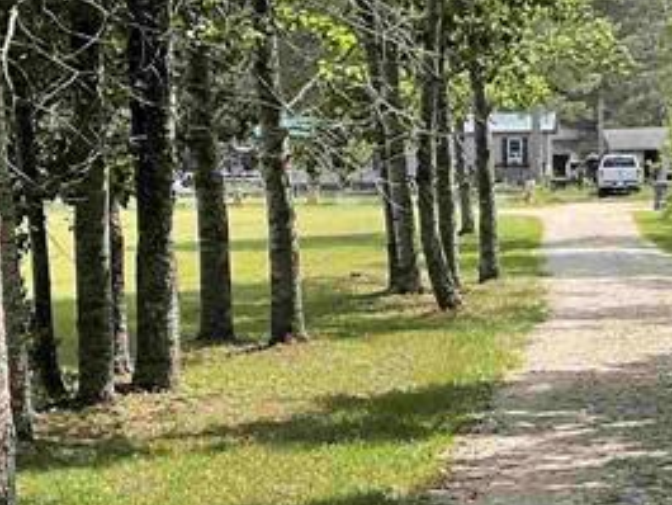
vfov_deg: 13.1
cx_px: 494
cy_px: 495
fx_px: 2175
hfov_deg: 17.5
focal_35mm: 112
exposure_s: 1/635
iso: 16
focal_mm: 3
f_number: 1.8
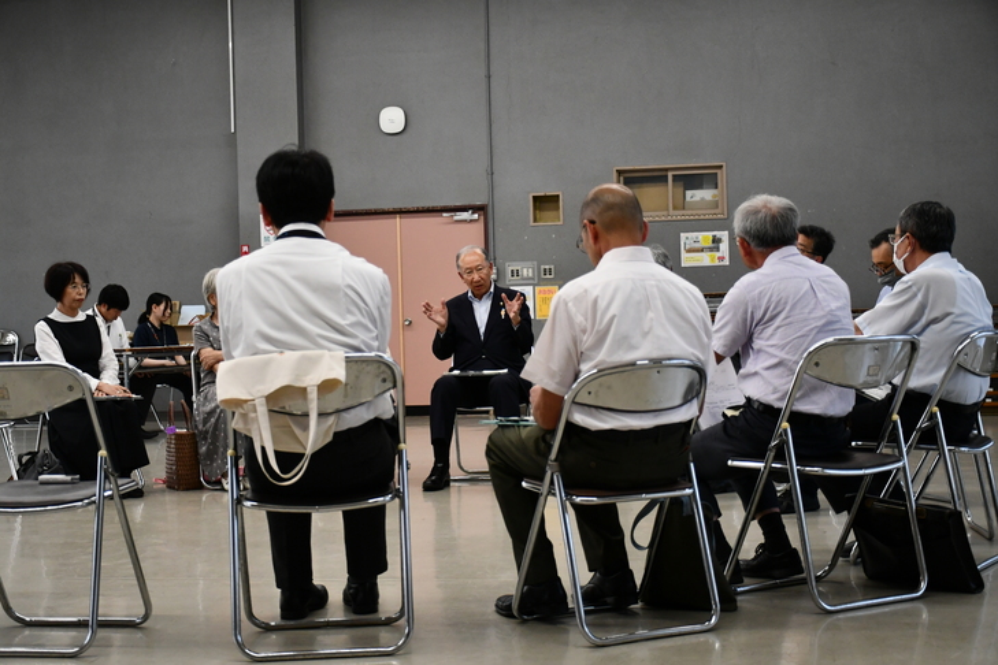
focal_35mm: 51
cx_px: 499
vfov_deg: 26.5
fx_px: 1414
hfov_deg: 38.9
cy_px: 332
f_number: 4.2
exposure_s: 1/125
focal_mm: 34
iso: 1600
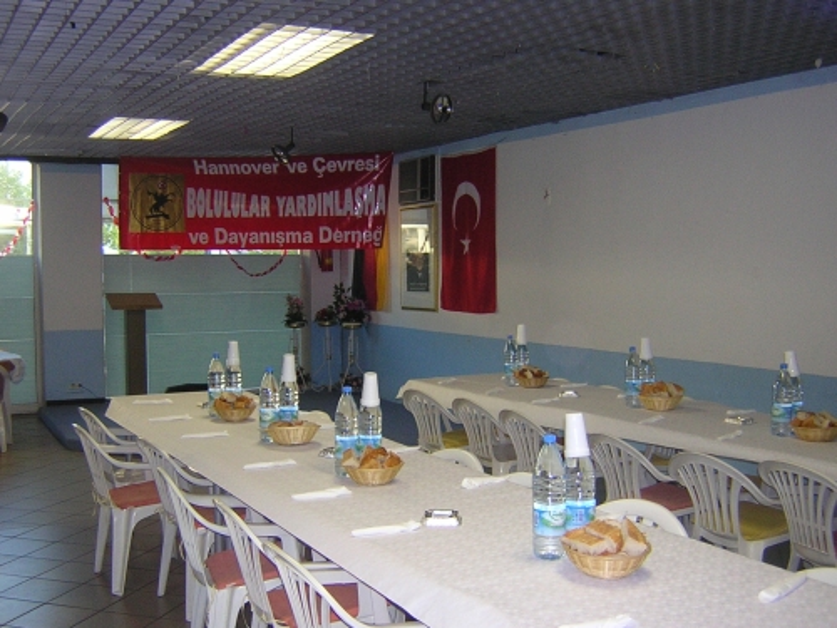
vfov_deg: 36.0
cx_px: 418
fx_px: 967
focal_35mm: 40
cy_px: 314
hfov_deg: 46.8
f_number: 2.7
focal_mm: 5.2
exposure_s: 1/60.1
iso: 337
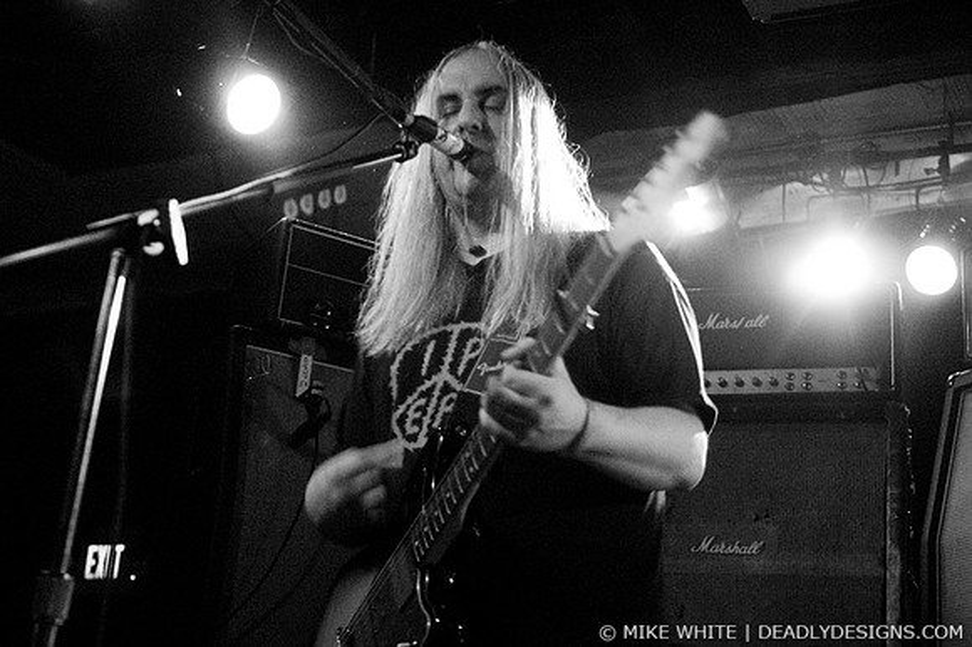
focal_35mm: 52
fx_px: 1417
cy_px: 324
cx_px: 486
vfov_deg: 25.7
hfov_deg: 37.9
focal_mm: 35
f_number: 2.8
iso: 1600
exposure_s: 1/25
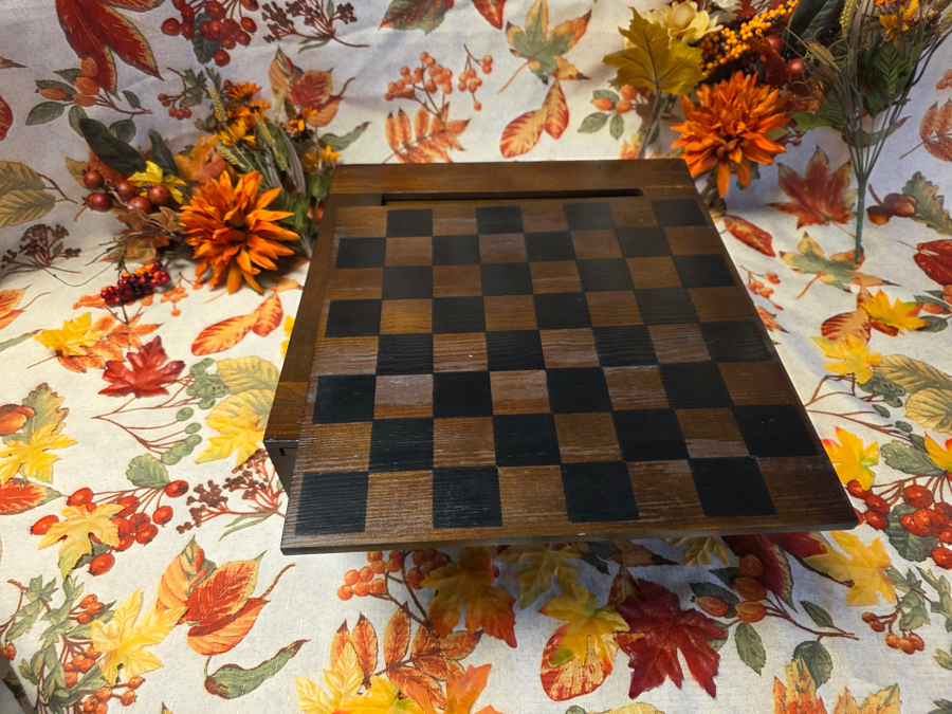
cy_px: 357
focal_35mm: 23
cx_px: 476
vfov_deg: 58.9
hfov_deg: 73.9
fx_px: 633
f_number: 1.7
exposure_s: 1/120
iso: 400
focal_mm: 6.3
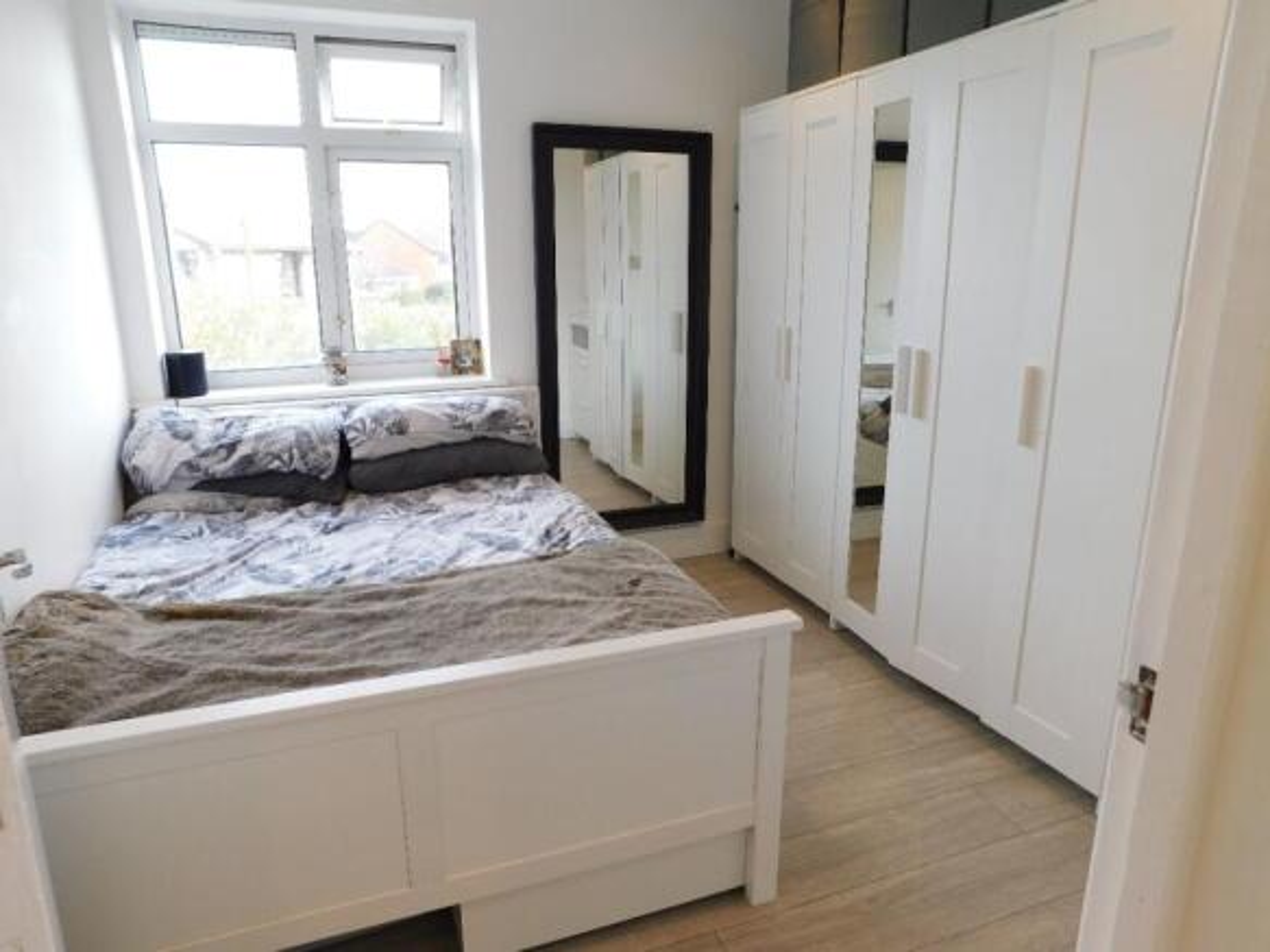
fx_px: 844
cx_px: 635
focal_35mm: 23
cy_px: 476
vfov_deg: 58.9
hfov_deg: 73.9
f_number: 3
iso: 125
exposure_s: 1/80
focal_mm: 4
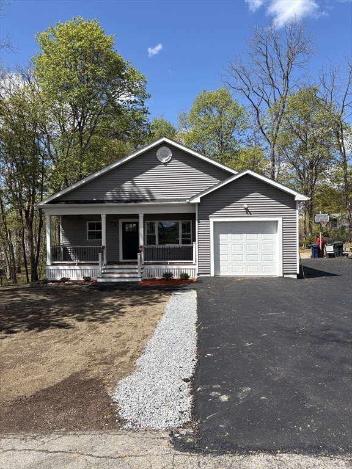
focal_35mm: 26
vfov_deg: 67.3
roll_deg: -0.4
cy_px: 234
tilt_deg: -0.3
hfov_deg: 53.1
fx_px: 353
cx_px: 176
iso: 50
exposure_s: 1/2985
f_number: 1.6
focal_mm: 5.96
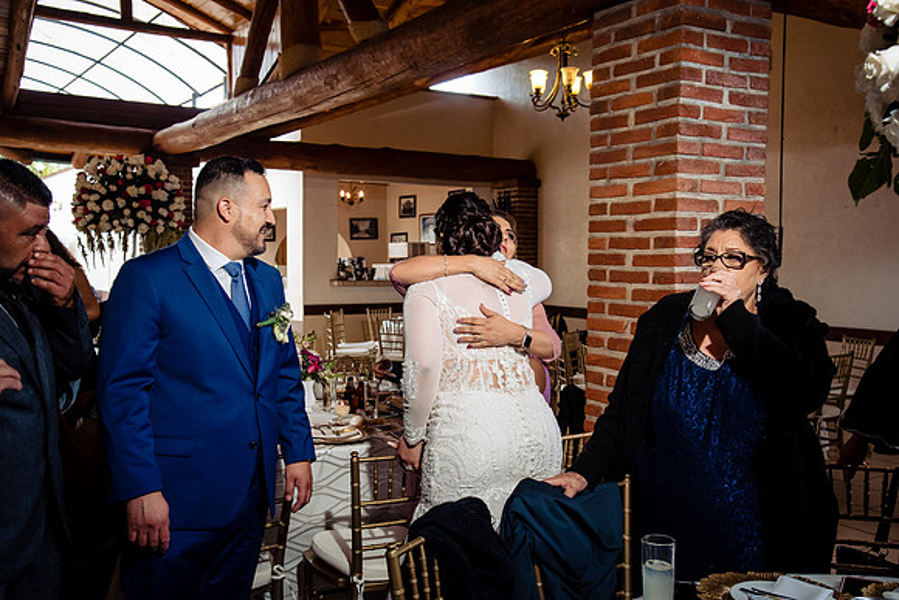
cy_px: 300
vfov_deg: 37.9
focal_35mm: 35
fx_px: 874
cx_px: 450
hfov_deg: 54.4
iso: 2000
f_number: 7.1
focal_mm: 35
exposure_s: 1/160
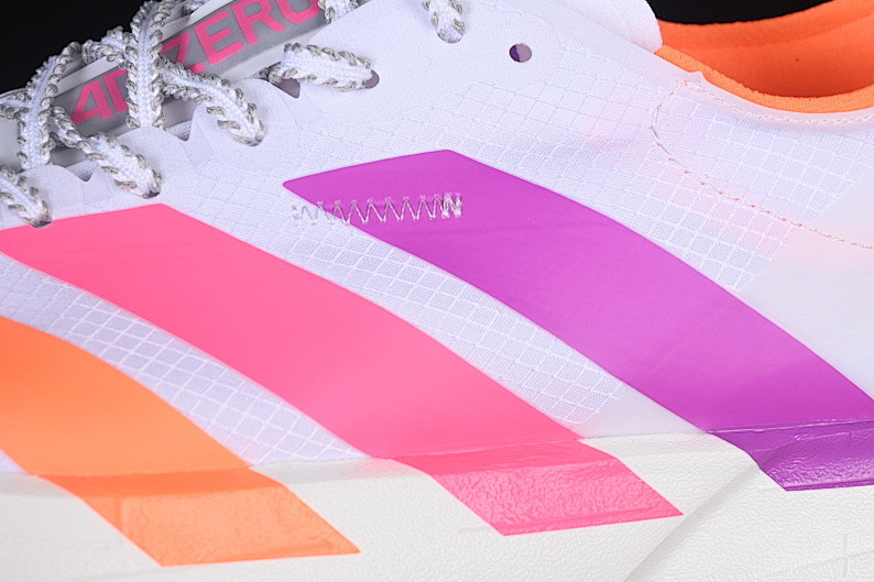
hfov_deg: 20.0
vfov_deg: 13.4
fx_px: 2476
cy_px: 288
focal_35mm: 102
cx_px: 465
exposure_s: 1/80
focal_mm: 50
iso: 160
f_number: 7.1
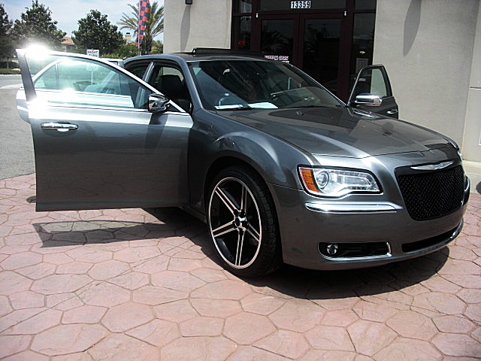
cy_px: 180
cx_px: 240
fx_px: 500
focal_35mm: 36
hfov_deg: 51.4
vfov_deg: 39.7
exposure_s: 1/800
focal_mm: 6.3
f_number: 2.8
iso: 50
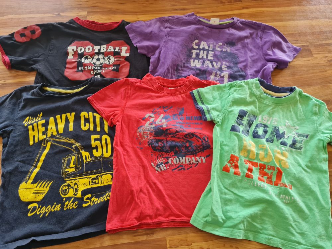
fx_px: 249
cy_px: 124
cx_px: 166
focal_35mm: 26
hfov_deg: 67.3
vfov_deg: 53.1
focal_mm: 5.4
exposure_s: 1/100
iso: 320
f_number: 1.8
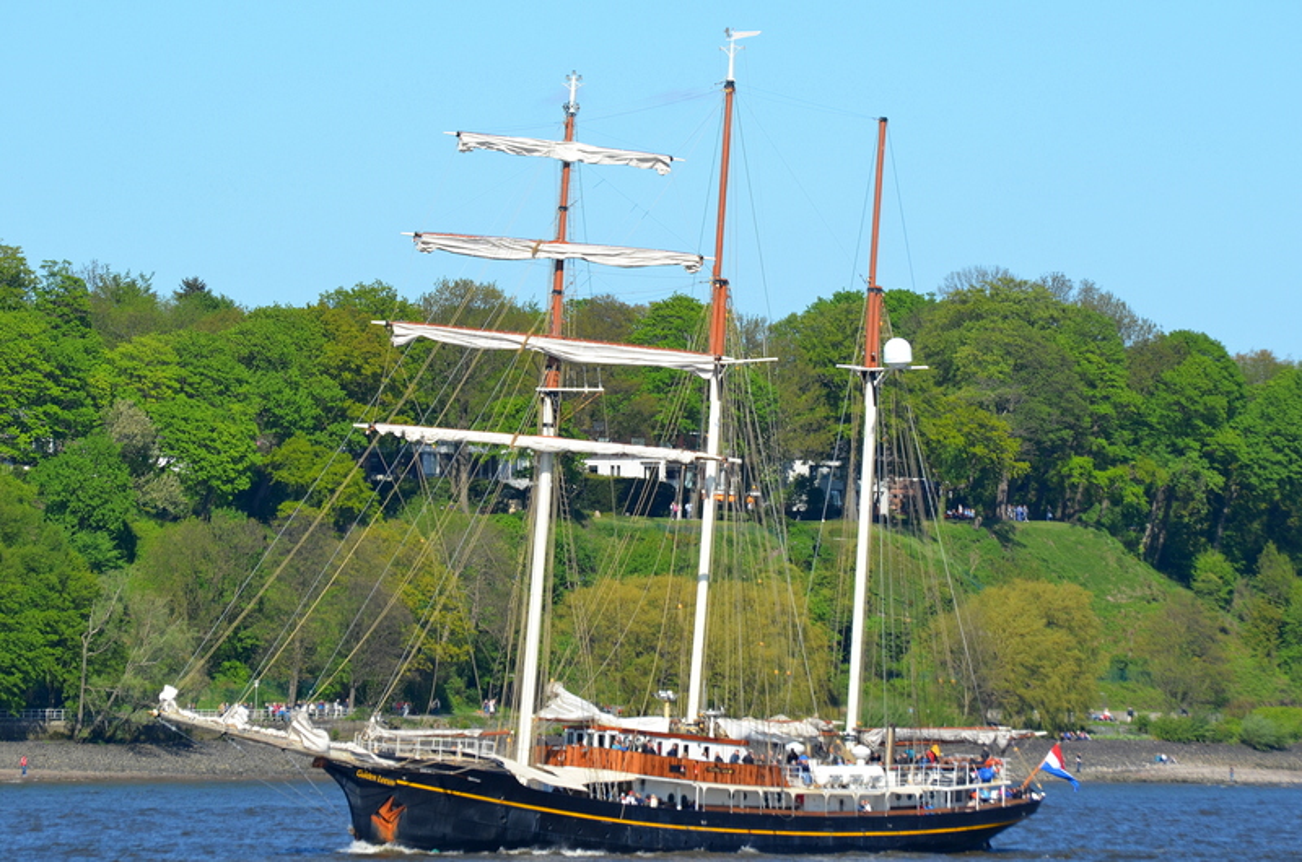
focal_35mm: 292
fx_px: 10558
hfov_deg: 7.1
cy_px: 431
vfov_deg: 4.7
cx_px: 651
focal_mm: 195
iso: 200
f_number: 7.1
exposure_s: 1/800
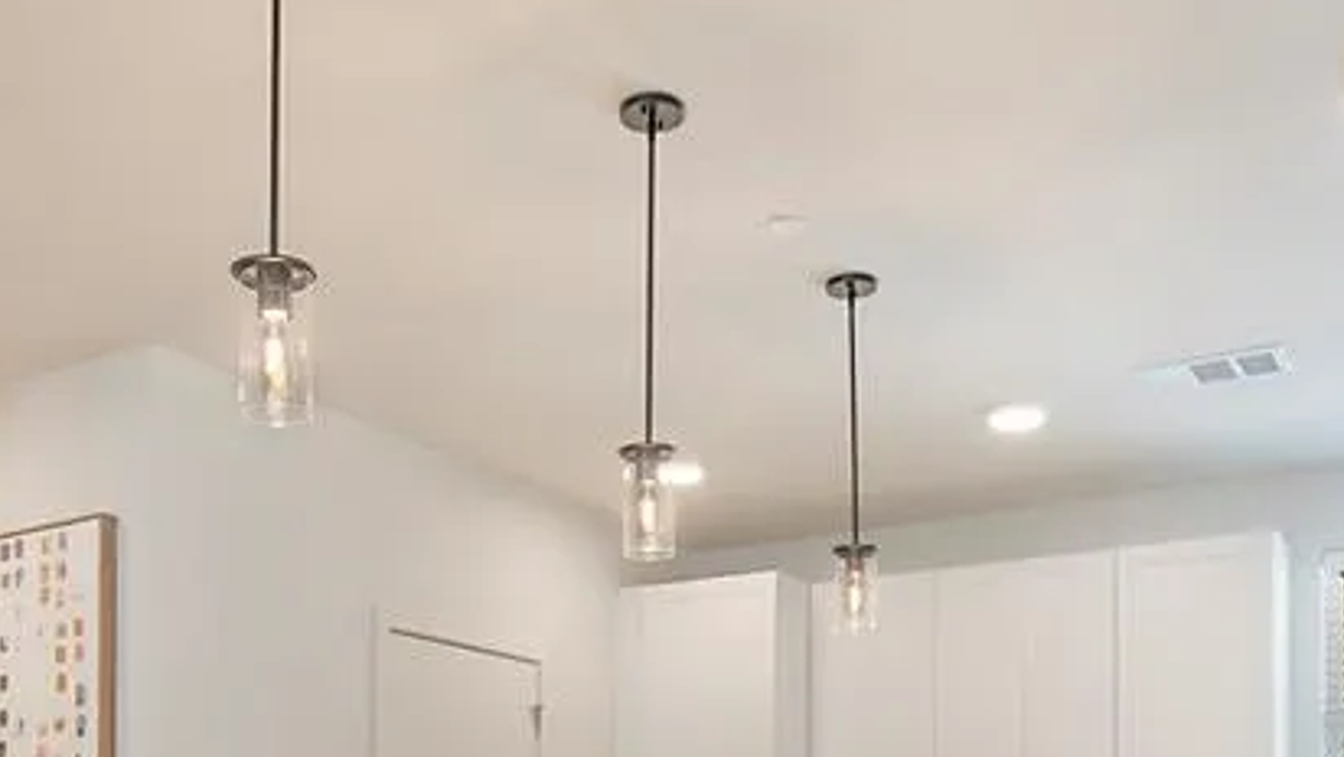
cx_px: 594
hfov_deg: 51.5
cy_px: 888
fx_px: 1390
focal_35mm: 39
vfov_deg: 27.2
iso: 100
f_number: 5.6
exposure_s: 1/320
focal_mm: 10
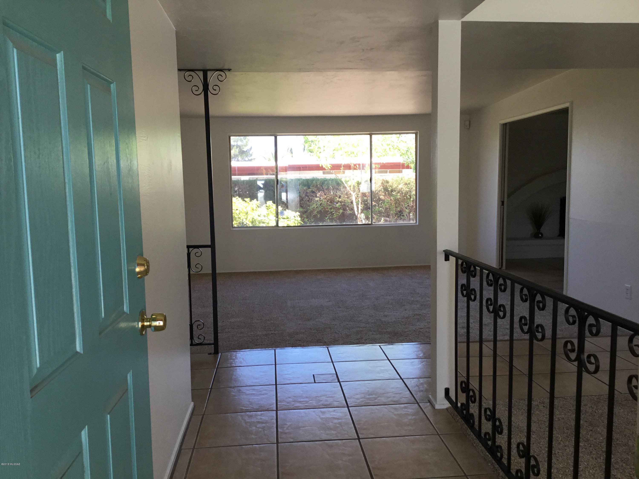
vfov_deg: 45.4
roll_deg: +2.1
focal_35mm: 31
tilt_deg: -6.2
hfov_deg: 58.4
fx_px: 572
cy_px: 240
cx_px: 320
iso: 40
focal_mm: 3.3
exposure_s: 1/120
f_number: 2.4
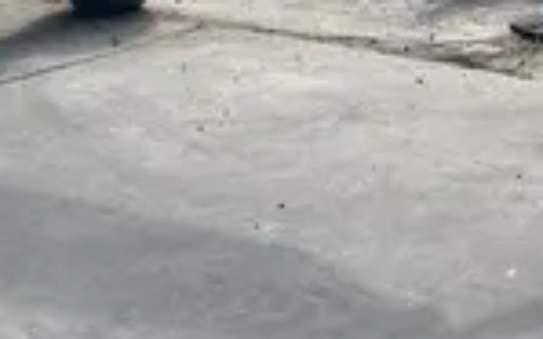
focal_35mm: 102
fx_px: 1509
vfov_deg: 12.4
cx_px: 339
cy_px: -93
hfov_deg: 20.4
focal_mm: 5.7
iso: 50
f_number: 1.5
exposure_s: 1/6211
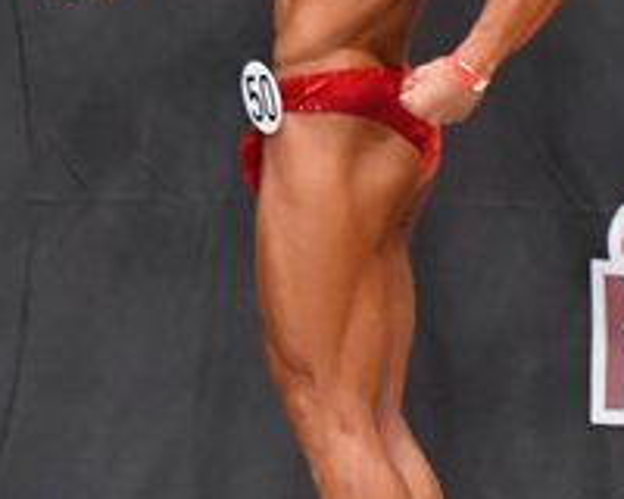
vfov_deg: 2.1
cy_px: 65
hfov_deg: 2.6
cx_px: 972
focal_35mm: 733
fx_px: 13537
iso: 6400
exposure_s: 1/400
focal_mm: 135
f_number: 5.6
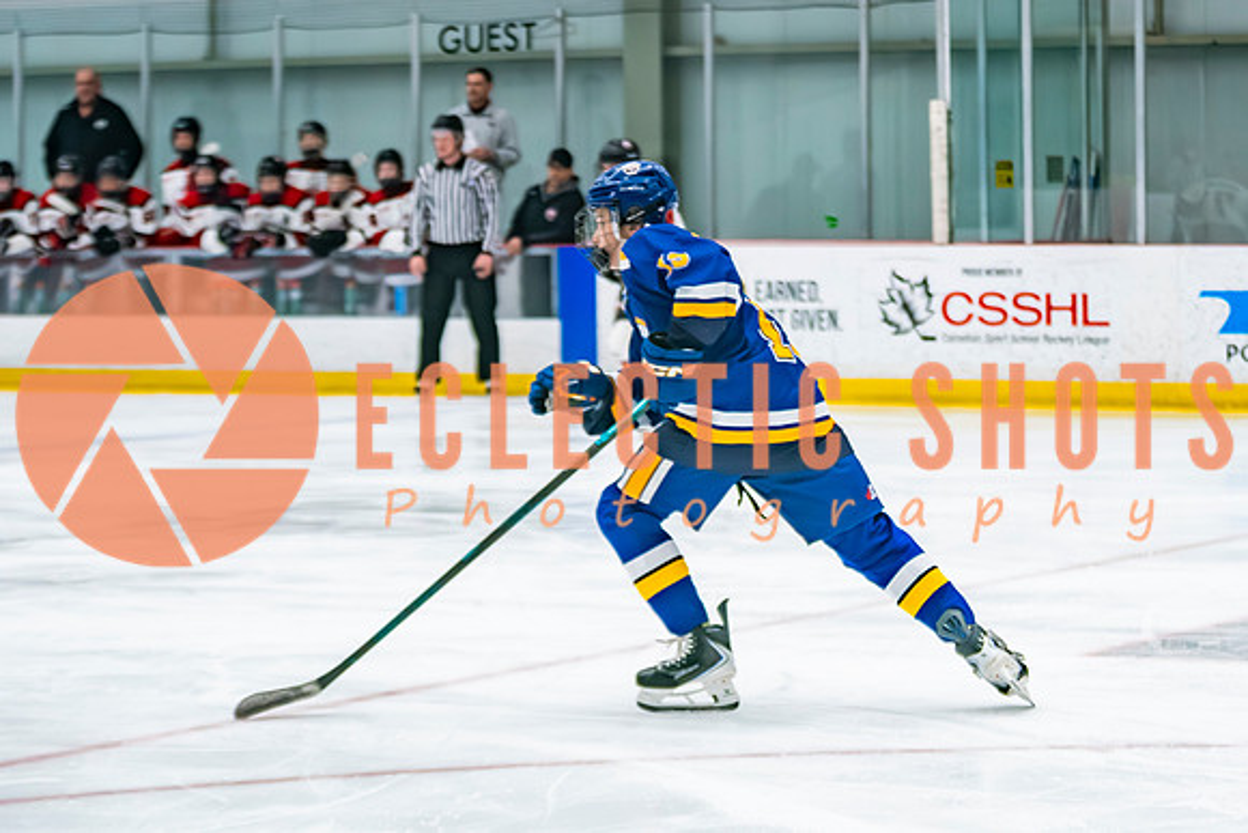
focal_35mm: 129
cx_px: 878
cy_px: 488
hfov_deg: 15.8
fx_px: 4475
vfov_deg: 10.6
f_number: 2.8
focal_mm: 75
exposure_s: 1/640
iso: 1250
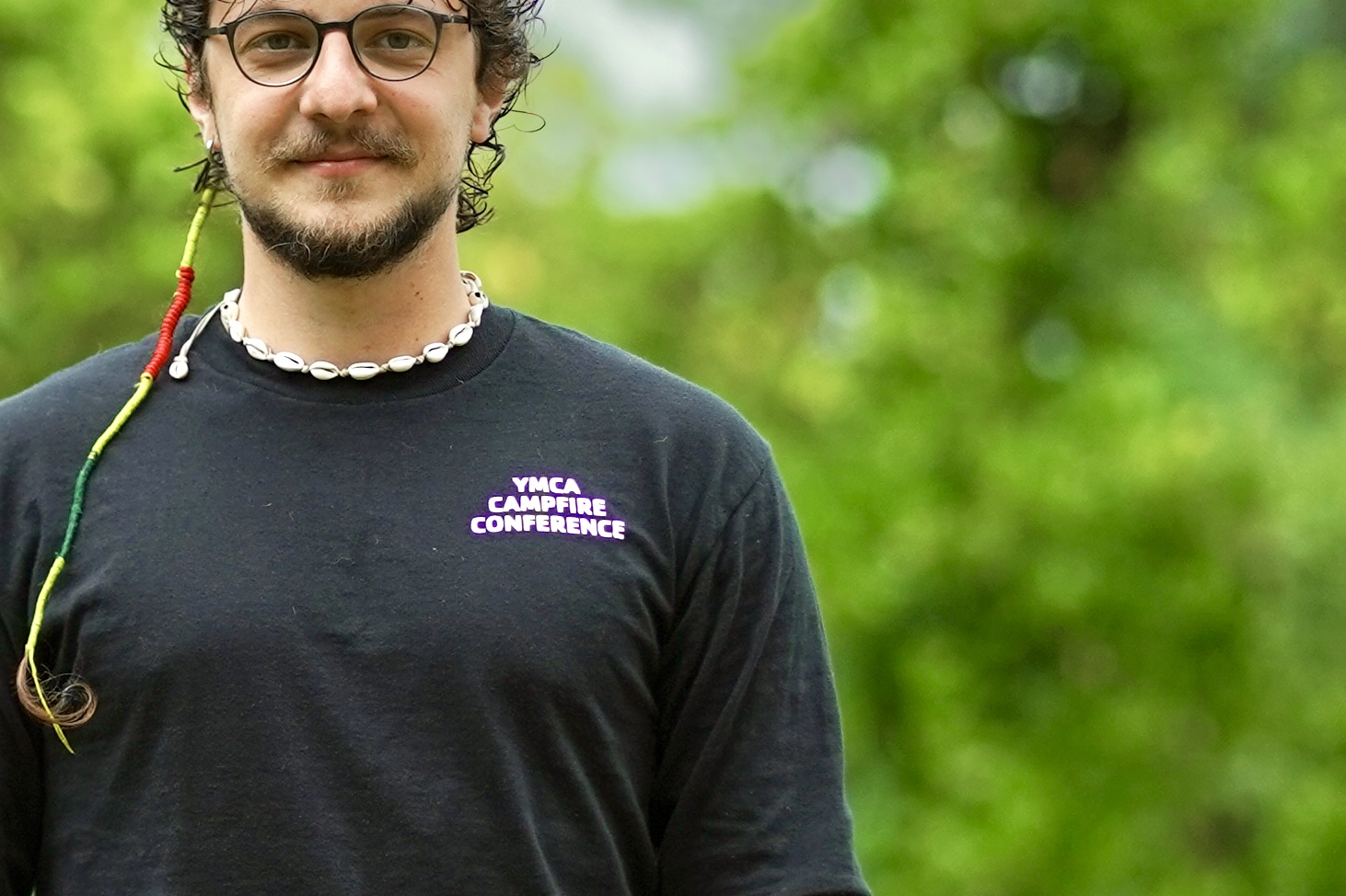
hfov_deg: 6.0
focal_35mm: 342
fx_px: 12783
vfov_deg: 4.0
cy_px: 590
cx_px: -153
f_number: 1.8
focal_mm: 85
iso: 320
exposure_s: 1/2000
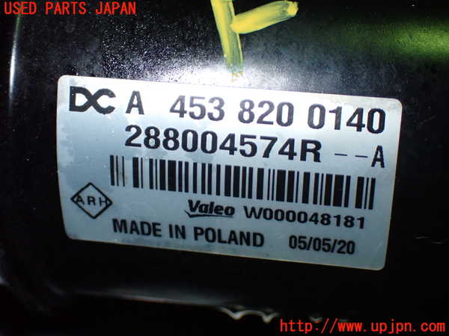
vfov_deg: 25.2
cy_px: 168
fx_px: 752
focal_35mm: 58
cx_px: 224
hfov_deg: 33.2
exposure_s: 1/60
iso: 800
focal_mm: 10.35
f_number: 10
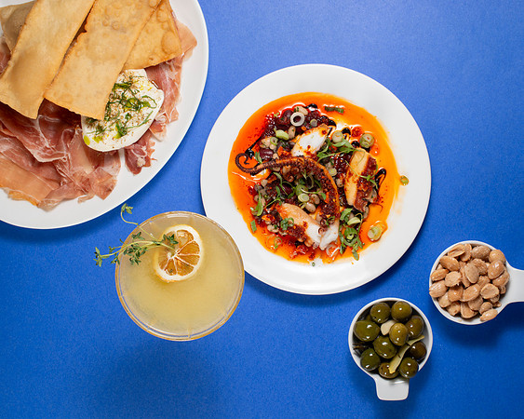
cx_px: 312
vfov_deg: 27.0
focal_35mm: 56
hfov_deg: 33.3
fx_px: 872
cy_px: 210
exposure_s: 1/200
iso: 200
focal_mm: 50
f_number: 10
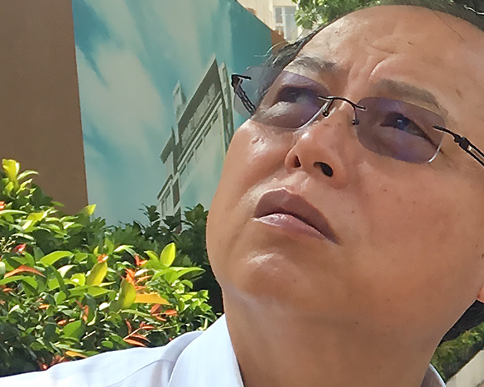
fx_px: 2135
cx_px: 1054
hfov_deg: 11.3
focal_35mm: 149
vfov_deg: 10.2
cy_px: 461
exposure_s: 1/413
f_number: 2.2
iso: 25
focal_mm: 4.15
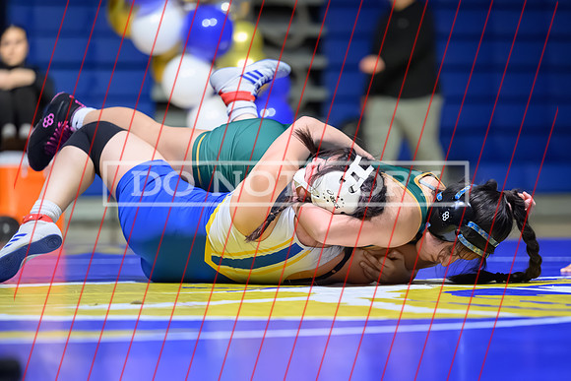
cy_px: 235
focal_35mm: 191
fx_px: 3028
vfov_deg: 7.2
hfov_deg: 10.8
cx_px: 317
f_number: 2.8
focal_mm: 145
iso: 8000
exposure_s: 1/640
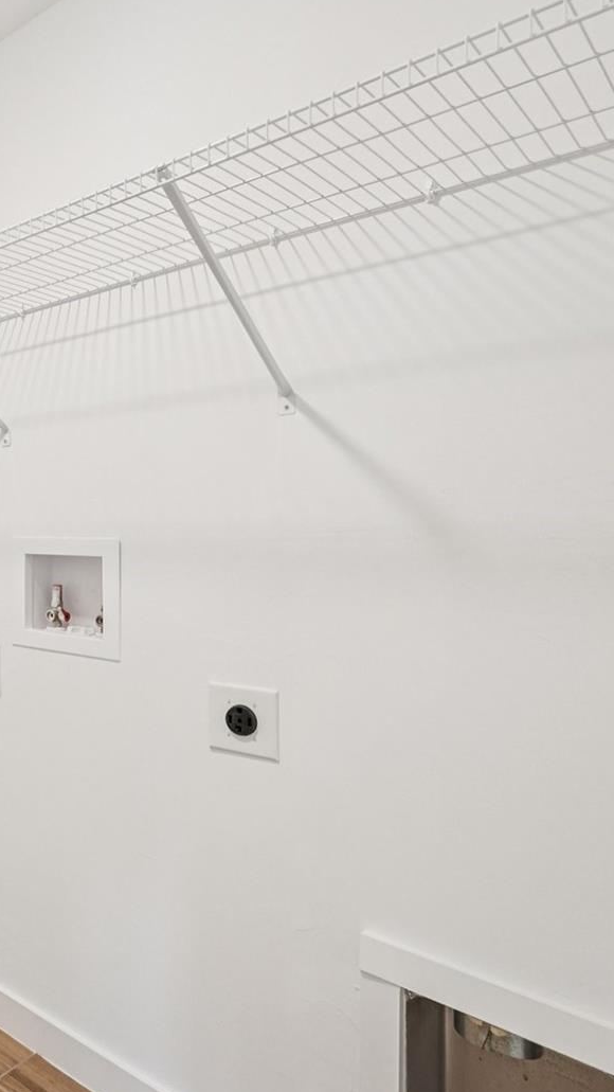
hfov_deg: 35.1
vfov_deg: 71.9
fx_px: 752
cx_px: -123
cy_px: 535
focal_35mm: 26
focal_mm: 16
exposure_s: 1/20
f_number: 8
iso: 400
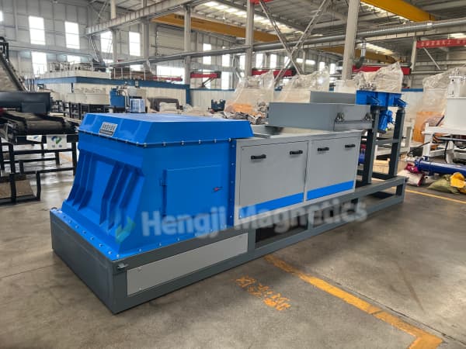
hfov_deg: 67.3
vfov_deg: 53.1
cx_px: 233
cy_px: 174
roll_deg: -2.2
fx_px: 350
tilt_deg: -13.5
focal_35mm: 26
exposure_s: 1/107
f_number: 1.5
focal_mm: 5.7
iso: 125
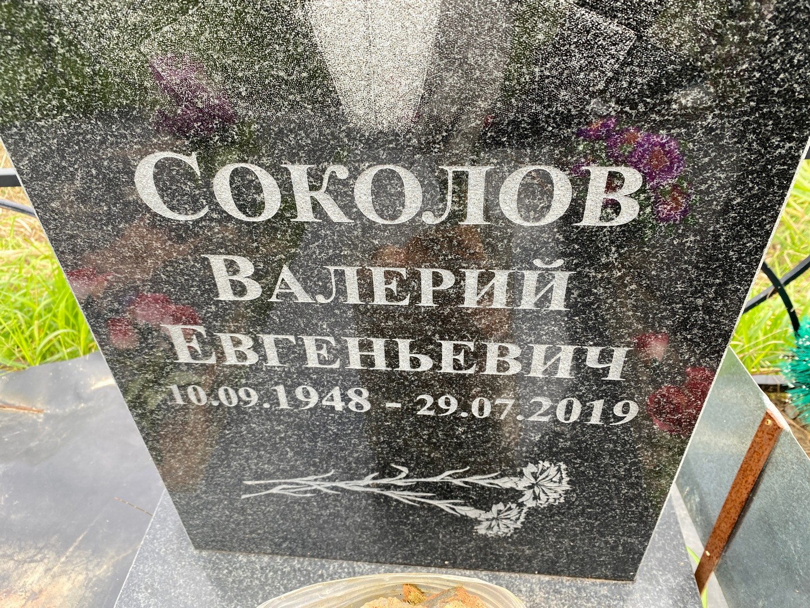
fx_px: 608
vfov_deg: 53.1
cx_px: 405
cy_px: 304
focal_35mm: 26
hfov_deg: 67.3
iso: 32
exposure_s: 1/128
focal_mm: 4.25
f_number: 1.8
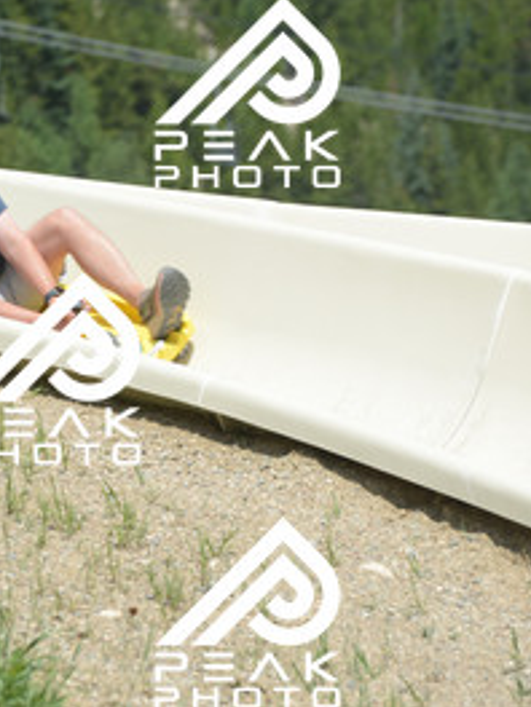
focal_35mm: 284
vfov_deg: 7.0
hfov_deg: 5.2
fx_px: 5809
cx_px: 59
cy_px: 352
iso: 200
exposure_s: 1/640
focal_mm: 195
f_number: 6.3
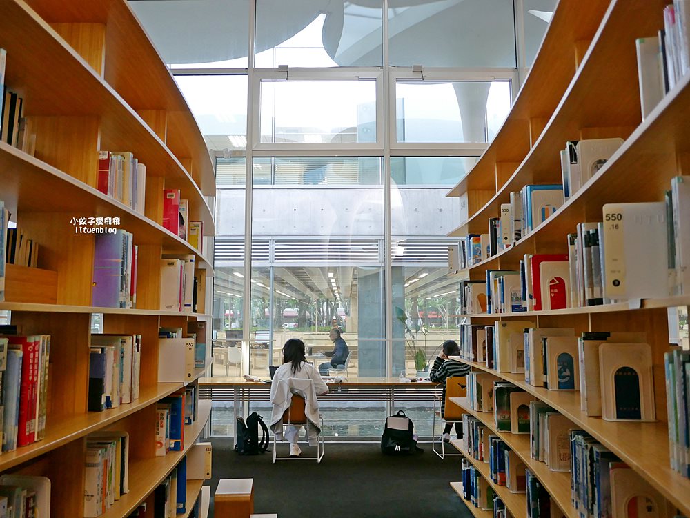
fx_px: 558
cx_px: 345
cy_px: 259
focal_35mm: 28
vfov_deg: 49.8
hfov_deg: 63.4
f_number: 2.5
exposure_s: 1/60
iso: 640
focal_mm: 14
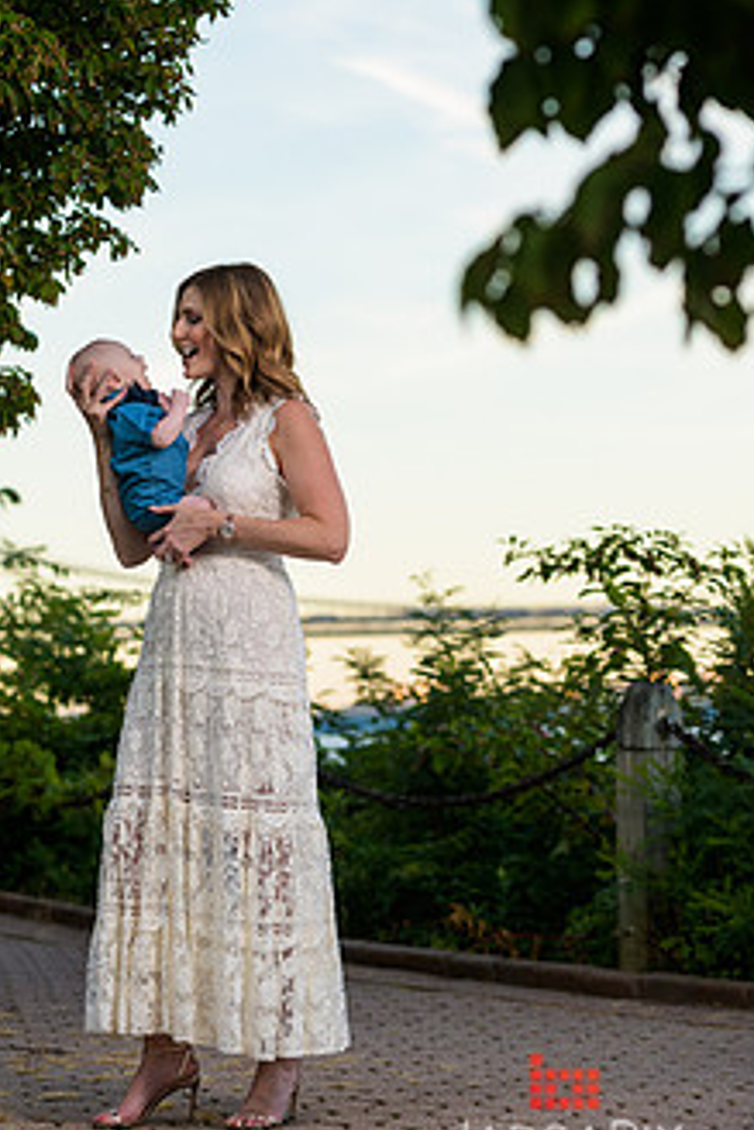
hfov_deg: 11.6
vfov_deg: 17.3
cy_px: 455
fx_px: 3703
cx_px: 255
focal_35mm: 118
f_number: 4
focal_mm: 86
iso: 200
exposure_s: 1/250
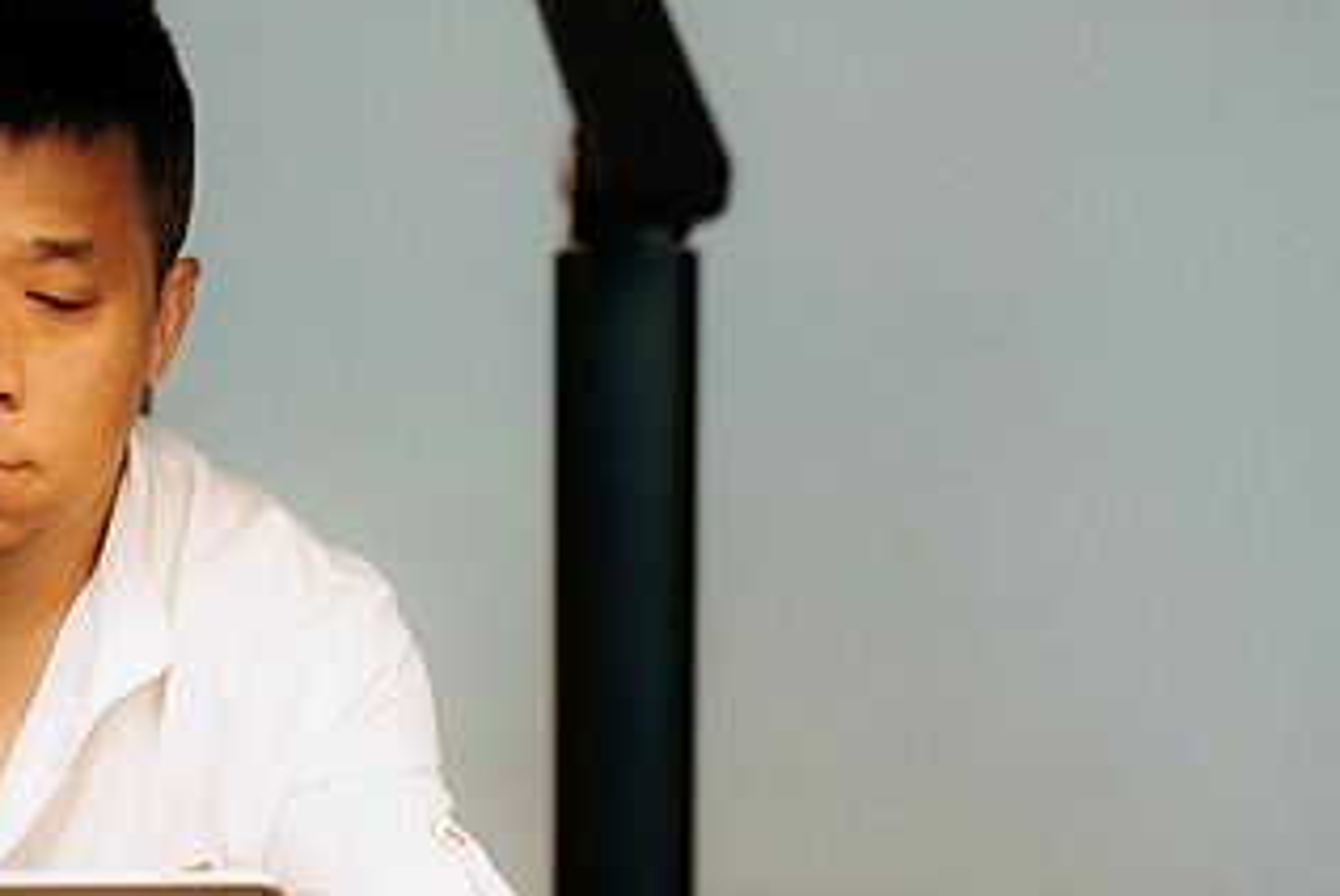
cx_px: 321
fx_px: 3204
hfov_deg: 23.4
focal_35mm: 86
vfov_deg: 15.9
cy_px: 647
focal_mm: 35
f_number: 3.2
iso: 64
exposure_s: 1/50
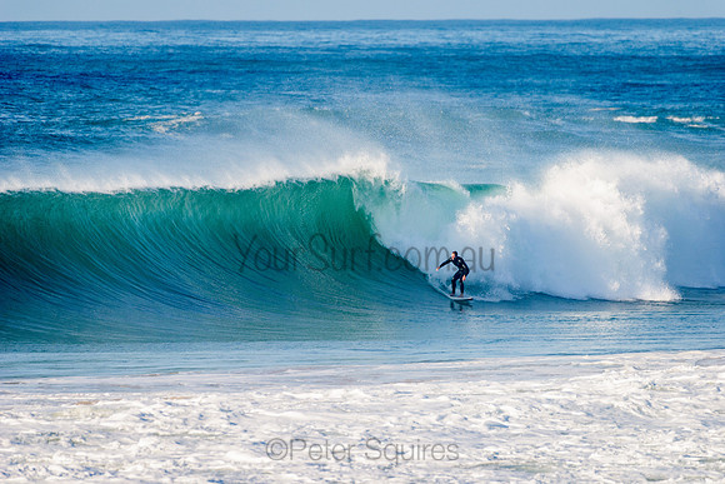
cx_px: 362
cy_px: 242
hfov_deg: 4.1
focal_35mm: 500
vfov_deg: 2.8
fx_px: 10071
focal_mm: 500
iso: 220
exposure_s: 1/1600
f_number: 5.6
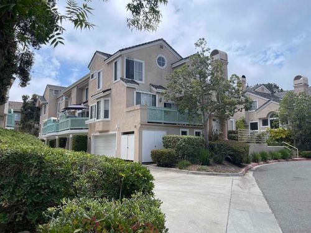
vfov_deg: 54.9
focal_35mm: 25
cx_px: 156
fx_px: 225
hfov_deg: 69.4
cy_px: 116
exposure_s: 1/4202
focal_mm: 5.1
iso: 32
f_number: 1.6
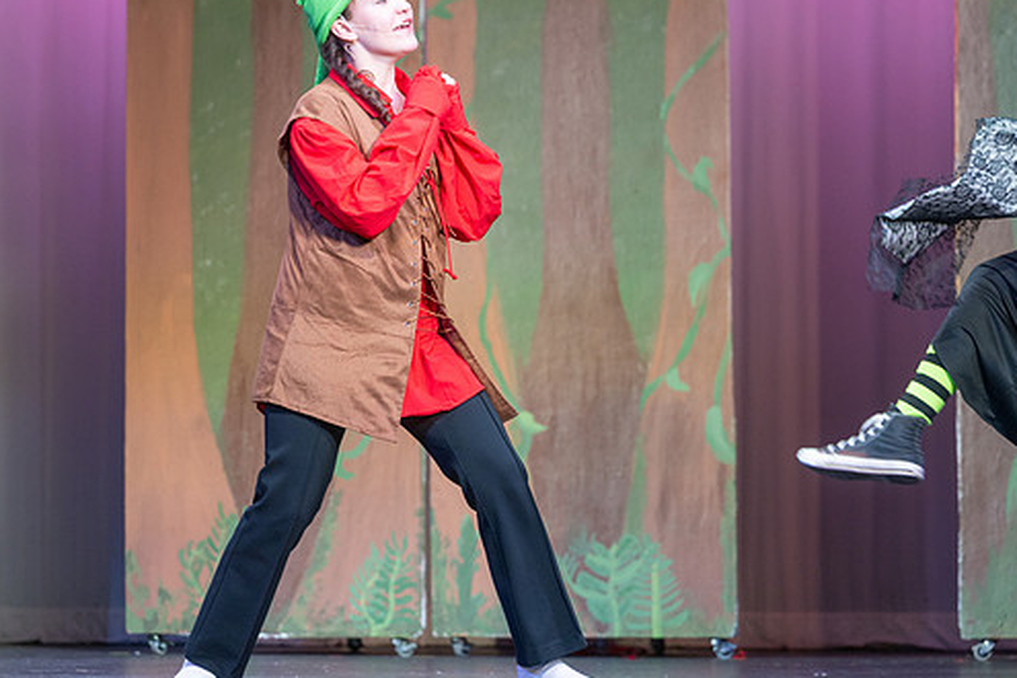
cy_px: 287
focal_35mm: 154
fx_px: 4350
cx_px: 422
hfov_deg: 13.3
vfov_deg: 8.9
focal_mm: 105
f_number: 2.8
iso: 450
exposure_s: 1/320
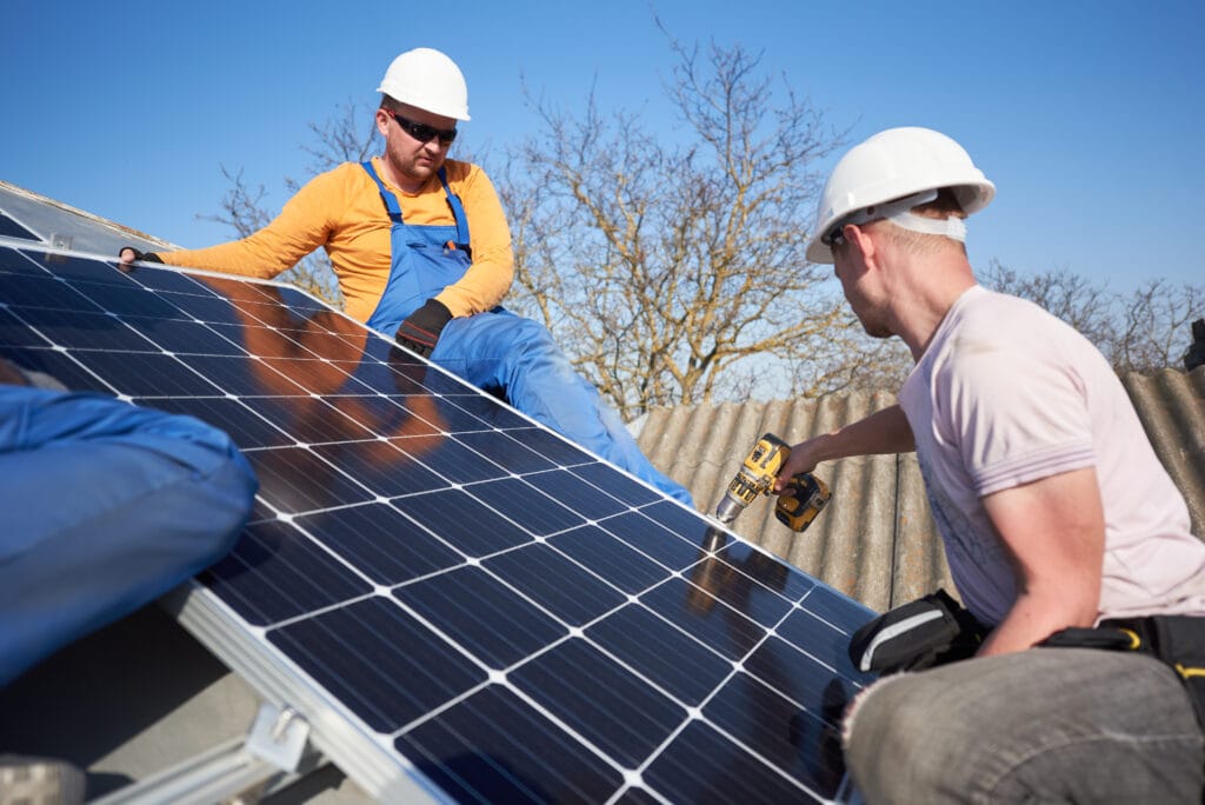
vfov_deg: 53.2
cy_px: 402
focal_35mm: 24
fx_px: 804
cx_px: 602
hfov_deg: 73.7
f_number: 2.8
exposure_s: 1/3200
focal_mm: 24
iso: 100
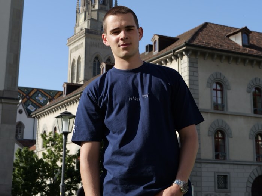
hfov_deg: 41.2
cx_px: 131
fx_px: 348
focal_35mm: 46
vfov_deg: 31.5
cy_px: 98
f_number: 4.5
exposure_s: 1/500
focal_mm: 23
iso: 100
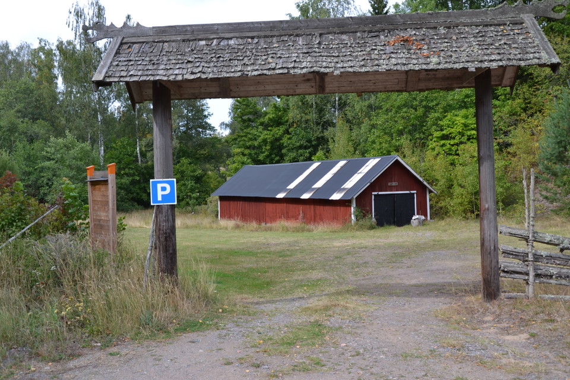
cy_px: 190
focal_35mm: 36
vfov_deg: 36.9
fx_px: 570
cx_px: 285
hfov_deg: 53.1
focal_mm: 24
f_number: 5.6
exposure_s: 1/125
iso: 100
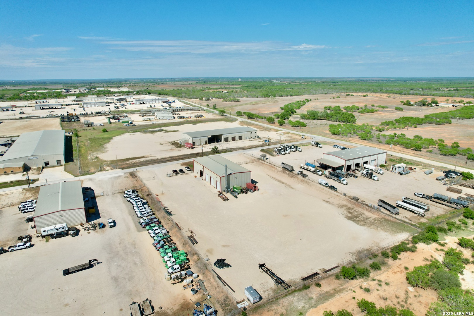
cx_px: 237
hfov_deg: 78.6
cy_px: 158
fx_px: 290
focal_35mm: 22
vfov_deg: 57.2
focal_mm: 8.38
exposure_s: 1/4000
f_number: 2.8
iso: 110
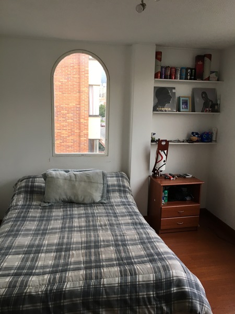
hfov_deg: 48.2
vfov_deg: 61.7
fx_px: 262
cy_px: 157
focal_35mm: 29
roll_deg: -2.0
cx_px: 118
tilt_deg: -10.2
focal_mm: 4.15
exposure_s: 1/30
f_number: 2.2
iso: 25
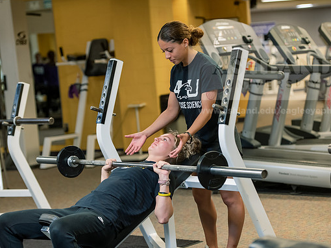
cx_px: 169
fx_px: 994
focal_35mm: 104
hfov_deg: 18.9
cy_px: 124
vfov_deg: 14.2
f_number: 3.2
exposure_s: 1/200
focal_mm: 95
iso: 1000
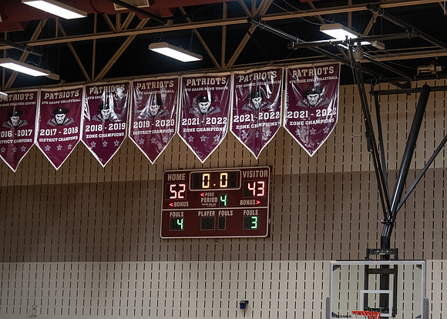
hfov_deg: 18.4
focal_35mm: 109
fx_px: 1383
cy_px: 160
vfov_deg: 13.2
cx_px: 224
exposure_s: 1/500
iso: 1600
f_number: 2.8
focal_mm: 104
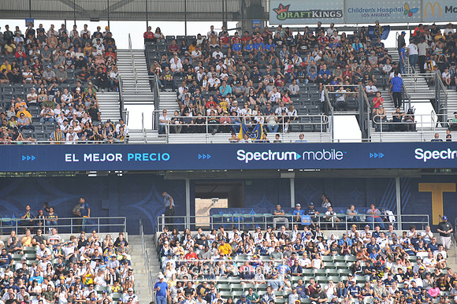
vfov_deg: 6.9
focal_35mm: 200
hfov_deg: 10.3
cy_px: 152
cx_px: 228
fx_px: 2537
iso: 200
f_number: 8
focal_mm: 200
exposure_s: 1/250
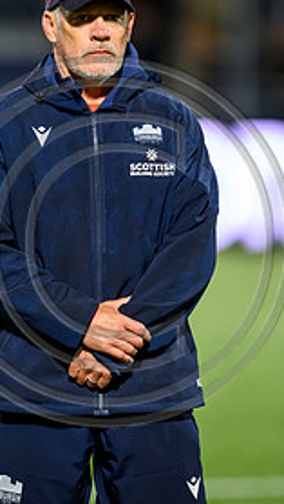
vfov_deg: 2.5
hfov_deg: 1.4
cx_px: 107
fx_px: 11657
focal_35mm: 871
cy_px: 239
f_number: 2.8
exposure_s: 1/640
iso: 5000
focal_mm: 400
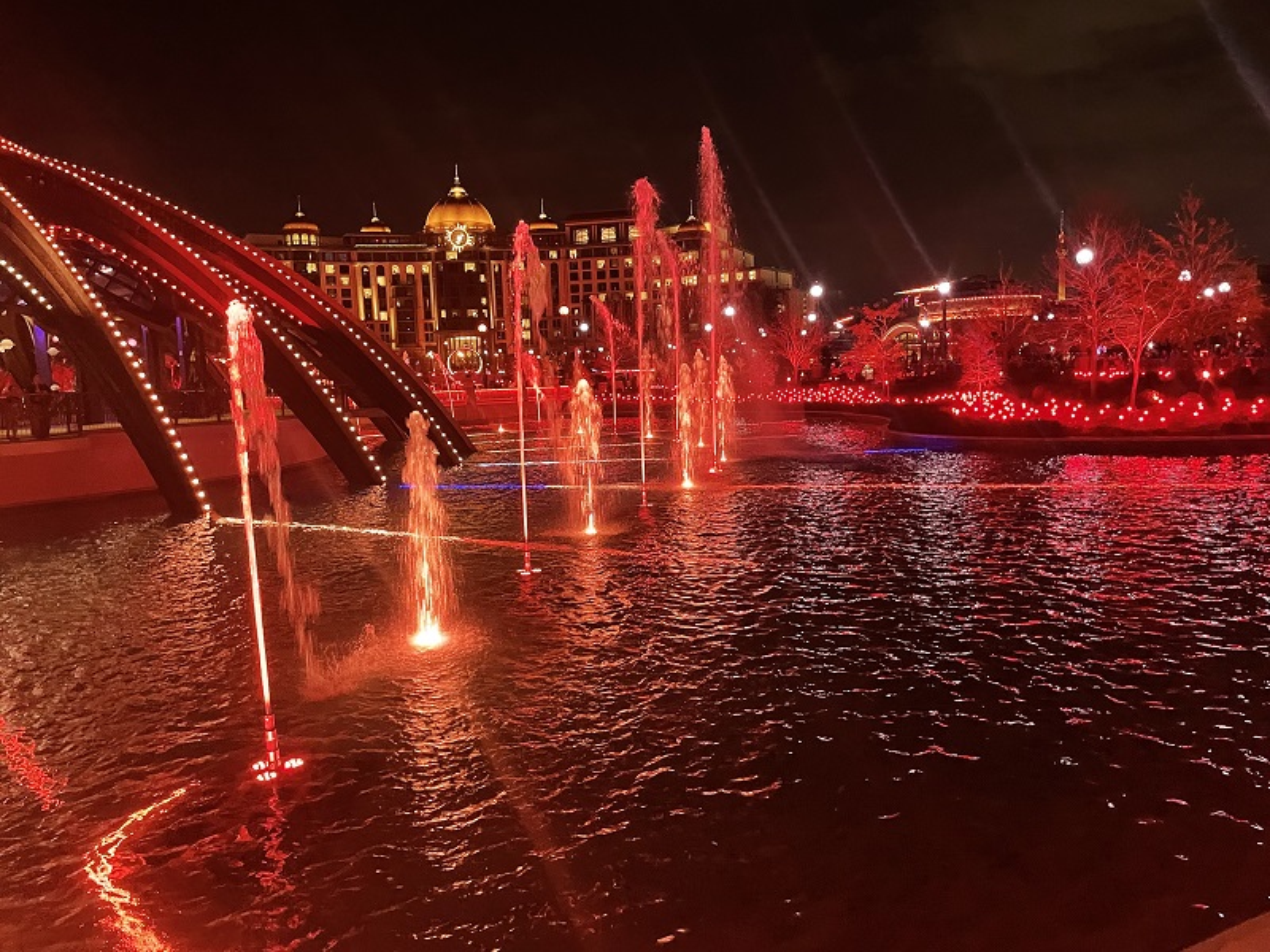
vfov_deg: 53.1
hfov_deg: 67.3
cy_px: 476
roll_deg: +2.1
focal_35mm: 26
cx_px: 635
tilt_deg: -5.8
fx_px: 954
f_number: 1.6
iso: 800
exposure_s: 1/30
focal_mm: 4.2
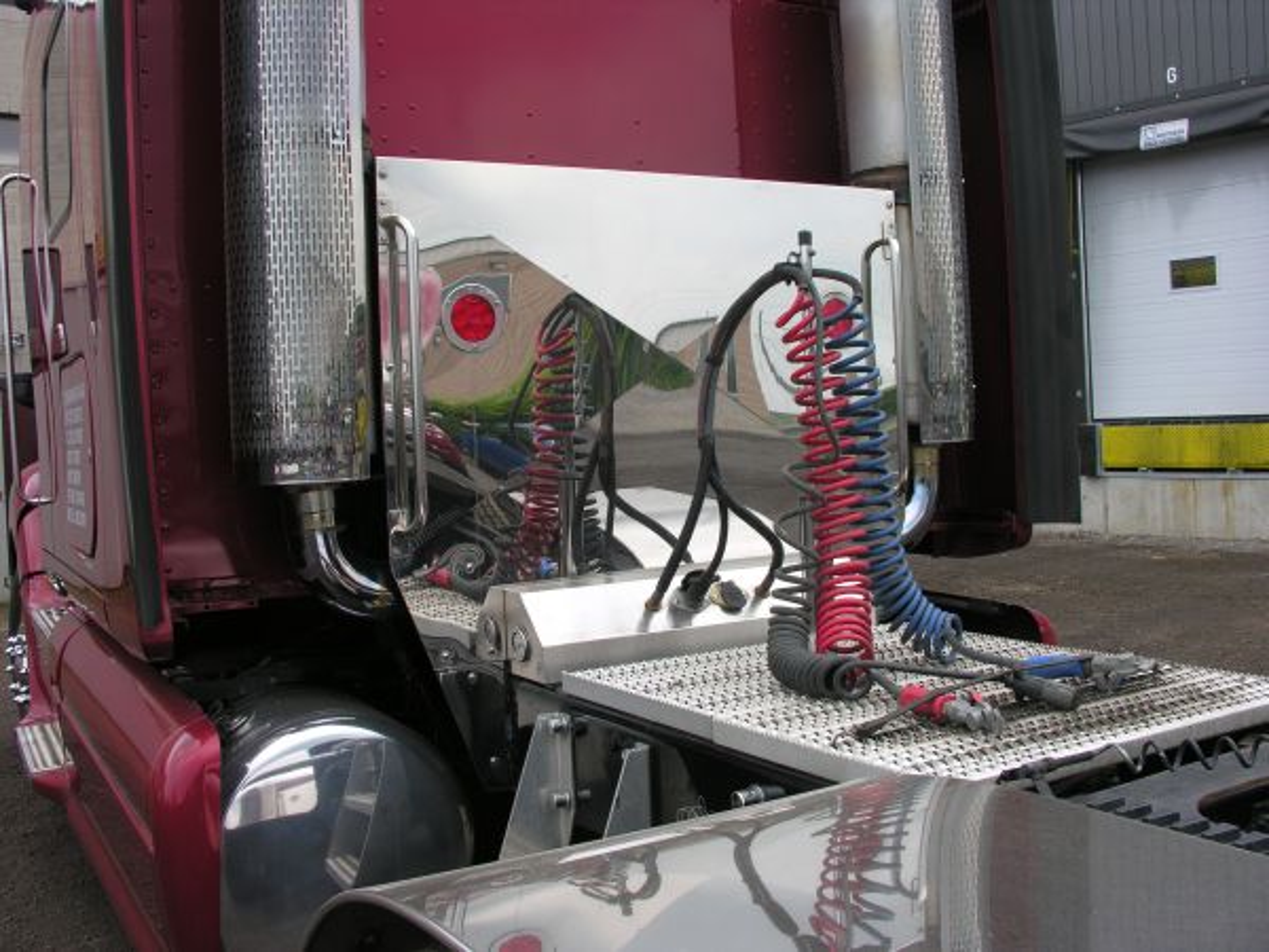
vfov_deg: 40.7
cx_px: 634
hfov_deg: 52.6
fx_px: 1283
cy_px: 476
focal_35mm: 35
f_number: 5
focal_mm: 8.9
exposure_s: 1/142
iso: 50
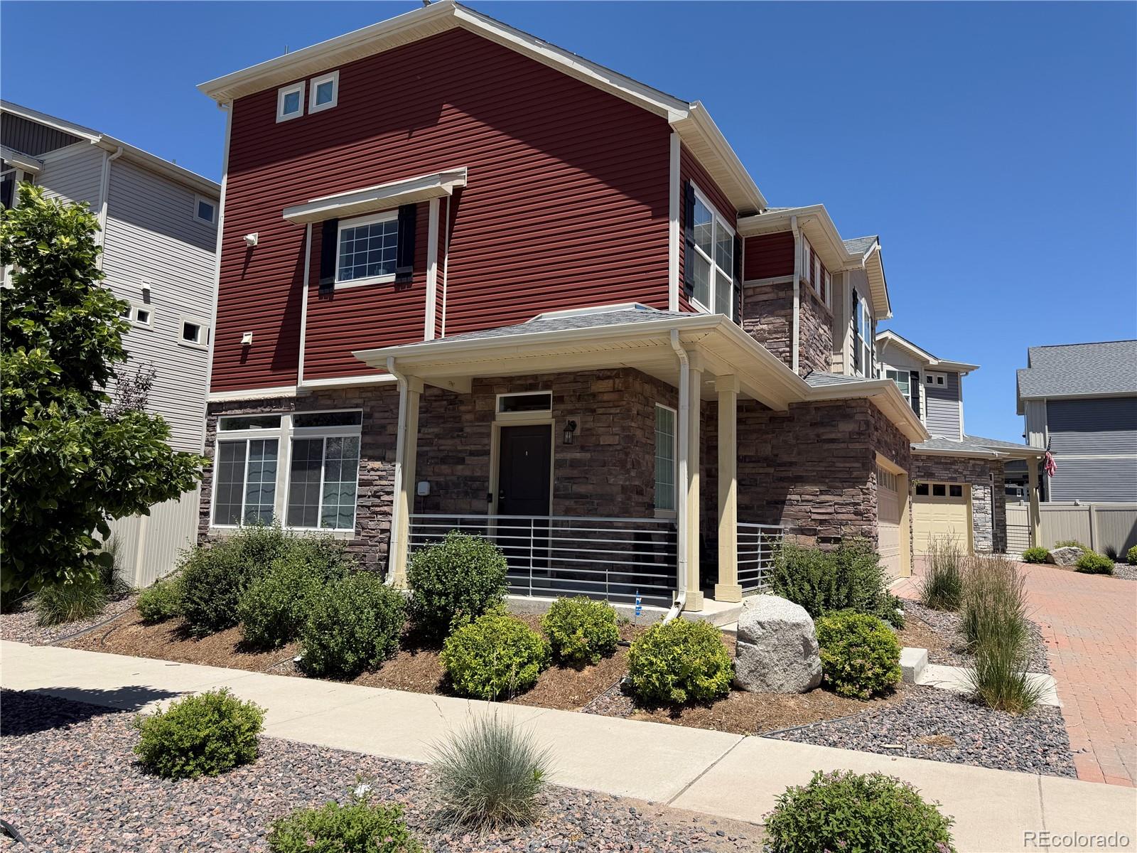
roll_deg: -2.2
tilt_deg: +6.5
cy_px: 426
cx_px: 568
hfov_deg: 71.6
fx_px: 788
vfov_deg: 56.8
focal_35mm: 24
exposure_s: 1/4673
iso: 80
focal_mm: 6.76
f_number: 1.78
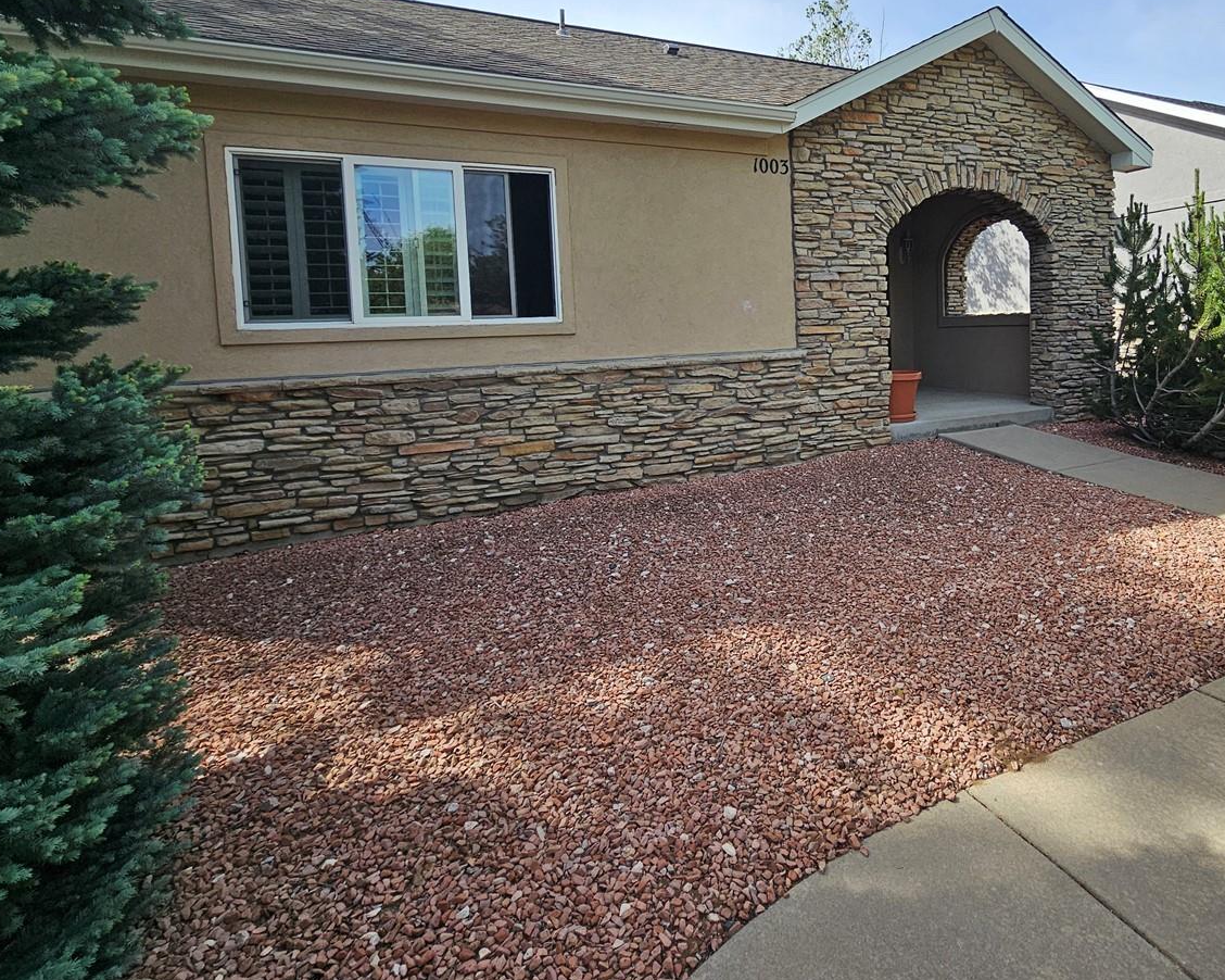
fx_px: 652
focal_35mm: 18
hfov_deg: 84.7
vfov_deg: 72.6
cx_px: 765
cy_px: 368
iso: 50
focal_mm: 2.2
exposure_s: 1/1235
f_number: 2.2
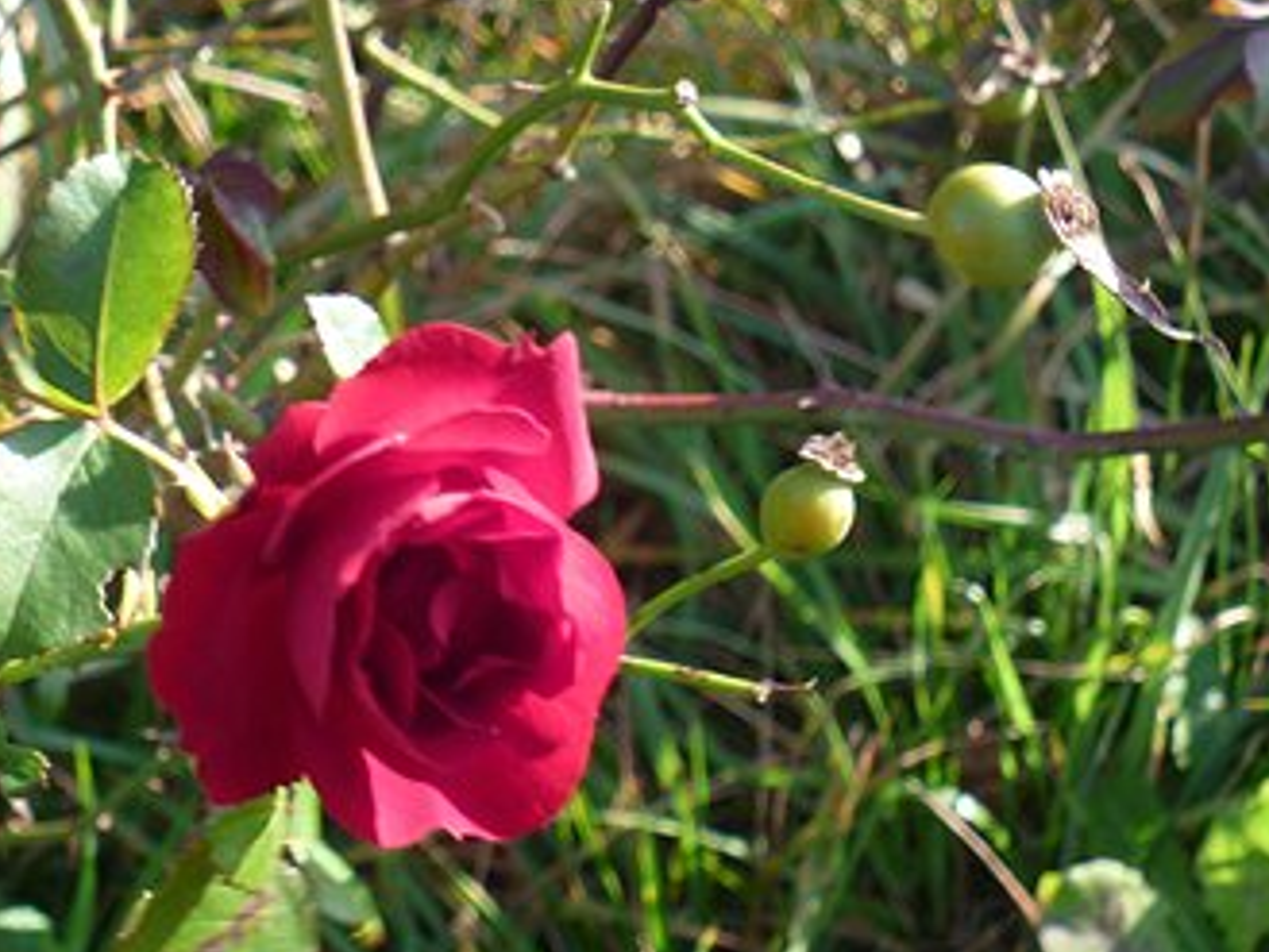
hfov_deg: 15.6
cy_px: 655
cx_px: 471
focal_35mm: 126
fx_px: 4621
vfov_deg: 11.8
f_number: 5.3
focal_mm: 14.5
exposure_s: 1/80
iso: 100
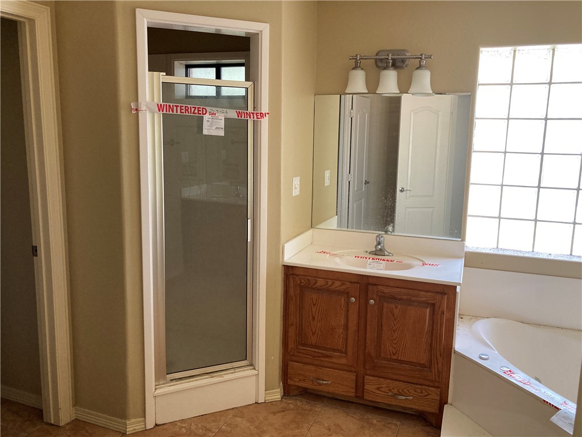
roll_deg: -1.1
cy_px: 218
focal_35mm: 28
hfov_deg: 63.4
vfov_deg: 49.7
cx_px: 291
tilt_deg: -8.5
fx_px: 471
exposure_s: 1/60
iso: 160
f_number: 1.8
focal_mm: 3.99
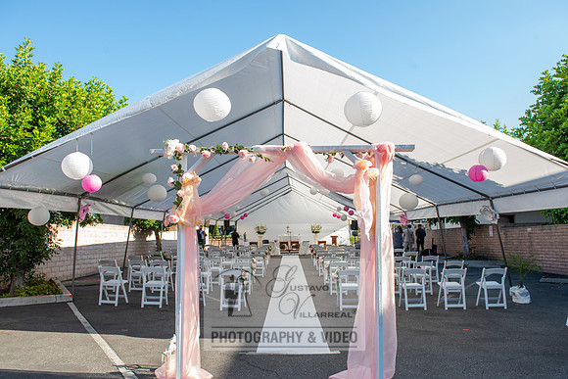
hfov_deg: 70.9
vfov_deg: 50.8
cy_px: 189
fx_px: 399
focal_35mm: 25
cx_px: 284
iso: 200
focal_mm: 24
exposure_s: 1/160
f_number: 6.3
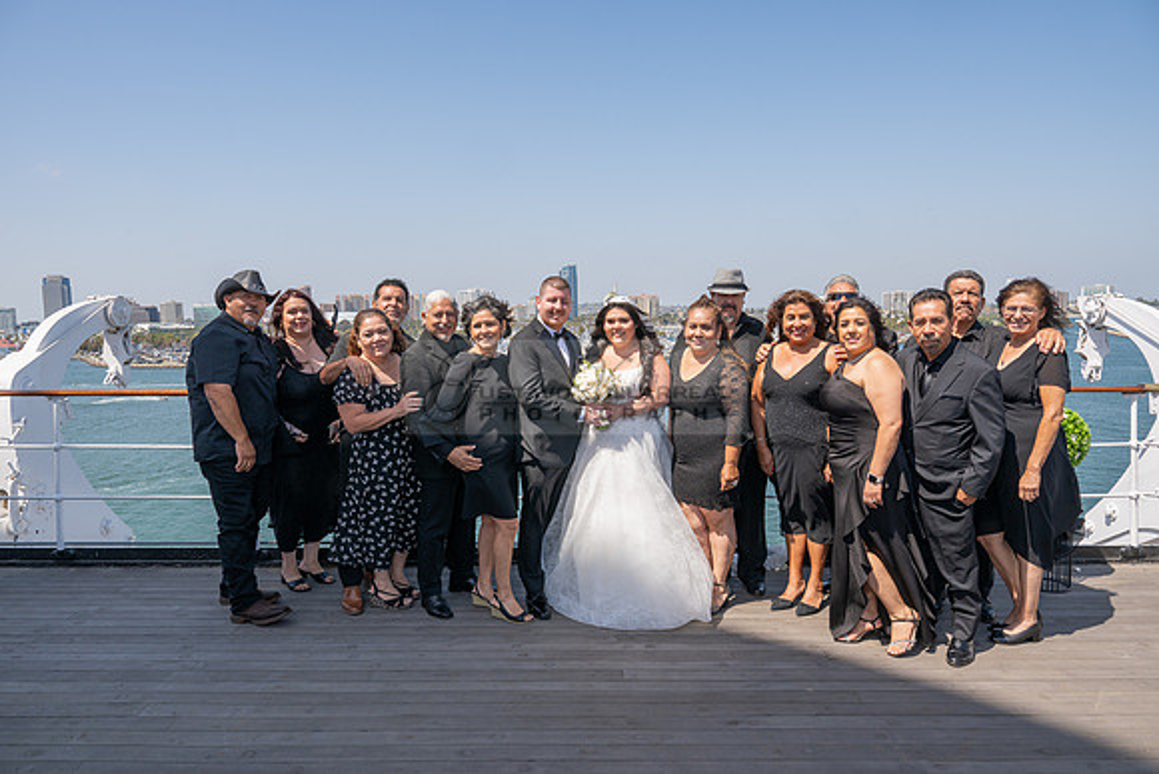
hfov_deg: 73.7
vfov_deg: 53.2
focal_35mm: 24
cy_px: 387
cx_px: 580
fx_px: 773
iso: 200
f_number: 11
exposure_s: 1/200
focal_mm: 24
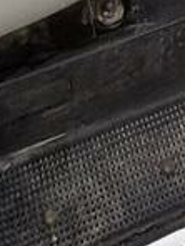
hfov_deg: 17.4
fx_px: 606
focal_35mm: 85
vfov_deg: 12.8
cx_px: 95
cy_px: -427
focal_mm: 2.22
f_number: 2.2
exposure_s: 1/155
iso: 40
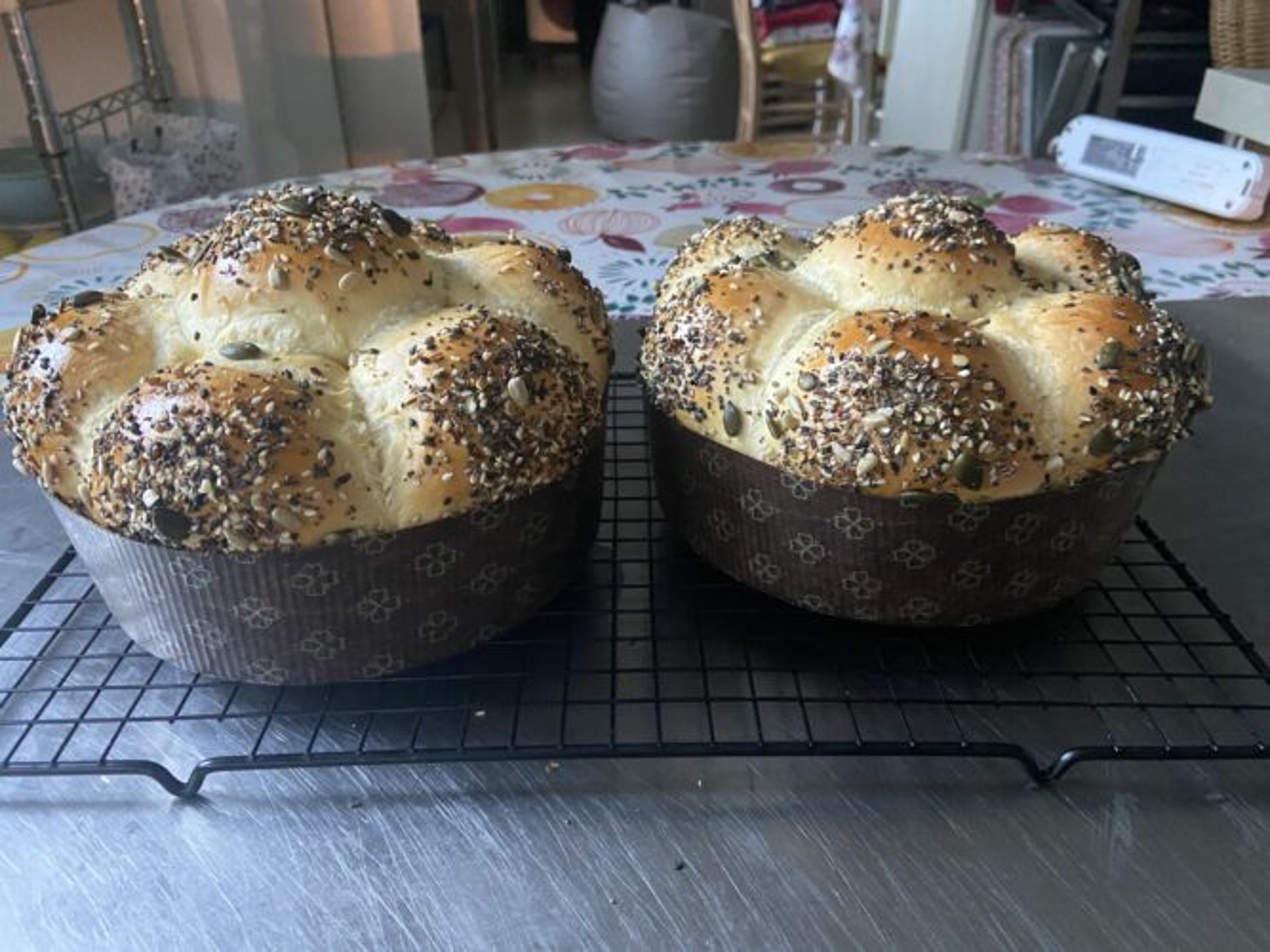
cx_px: 635
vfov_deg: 53.0
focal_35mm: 26
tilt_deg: -30.7
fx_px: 954
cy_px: 476
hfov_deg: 67.3
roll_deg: -0.4
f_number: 1.8
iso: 500
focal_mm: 4.25
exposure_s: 1/25
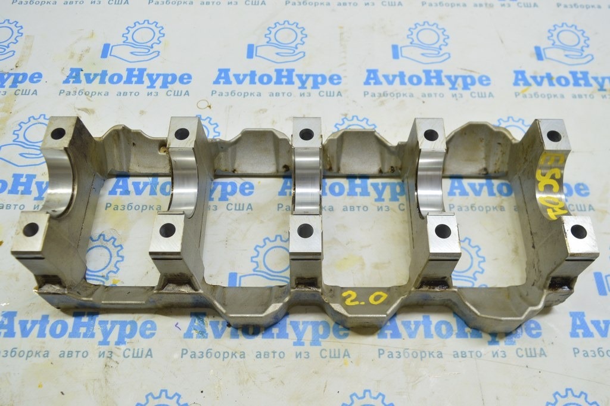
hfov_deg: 62.0
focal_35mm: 30
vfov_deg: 43.5
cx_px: 305
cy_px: 203
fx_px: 508
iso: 400
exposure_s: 1/20
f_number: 5.6
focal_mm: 20
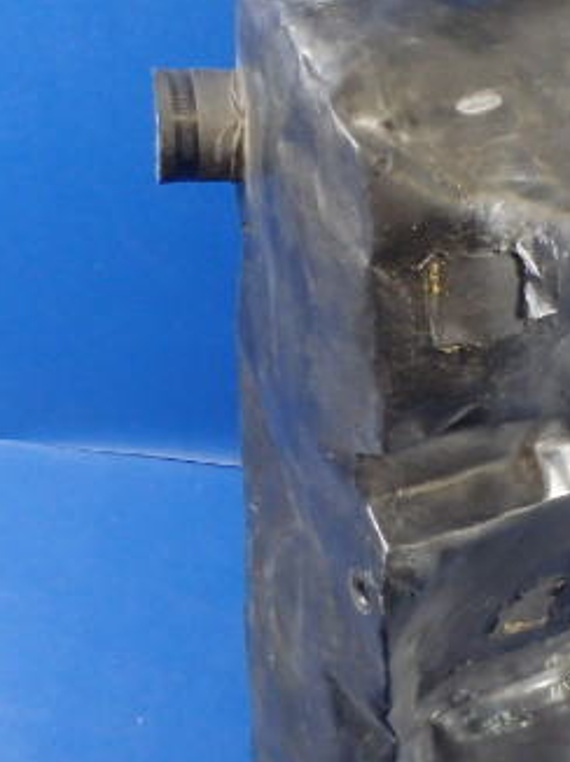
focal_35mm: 55
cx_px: 430
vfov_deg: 34.9
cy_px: 409
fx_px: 1209
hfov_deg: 26.2
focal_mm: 5
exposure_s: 1/30
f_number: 3.9
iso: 800
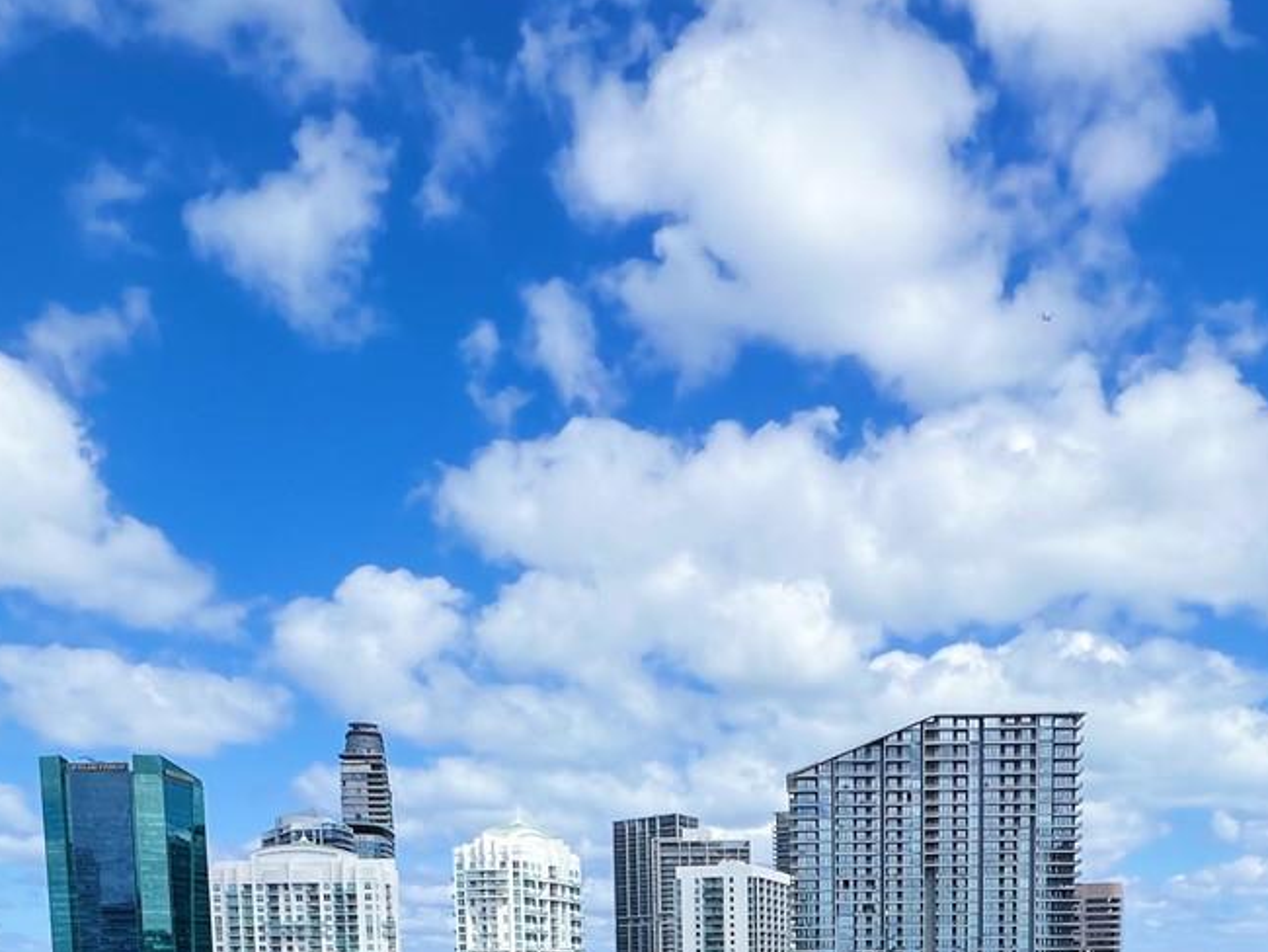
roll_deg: +1.5
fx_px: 1173
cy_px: 1120
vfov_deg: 35.5
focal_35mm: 32
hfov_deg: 56.1
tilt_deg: -7.2
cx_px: 798
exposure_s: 1/2320
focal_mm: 1.57
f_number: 1.8
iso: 32
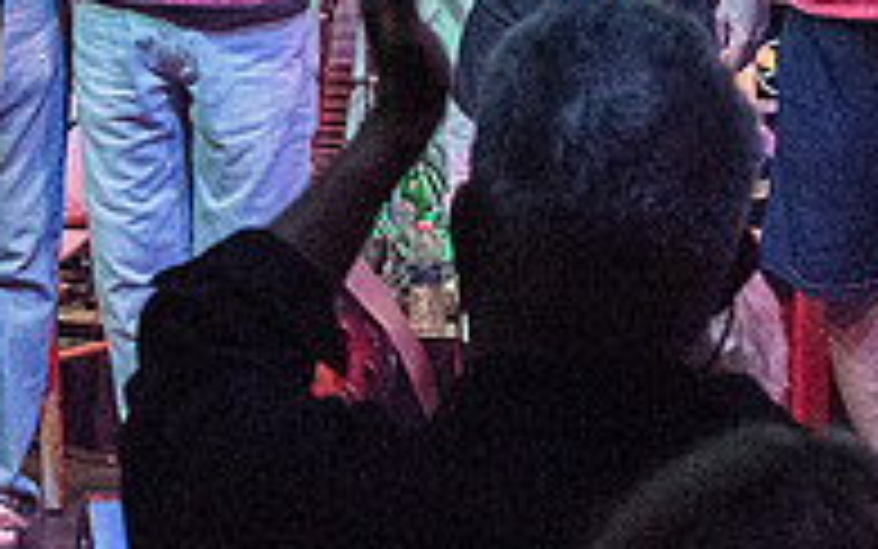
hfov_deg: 13.4
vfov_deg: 8.3
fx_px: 3734
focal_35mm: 156
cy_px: -189
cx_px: 356
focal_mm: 38
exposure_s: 1/160
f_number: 5.6
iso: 2500
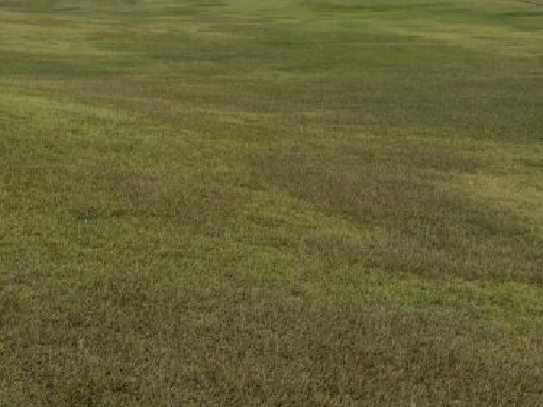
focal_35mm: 71
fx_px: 1113
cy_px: -107
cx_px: 235
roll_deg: +0.5
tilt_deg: +0.8
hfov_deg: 27.4
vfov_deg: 19.3
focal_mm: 5.96
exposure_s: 1/6329
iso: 50
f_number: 1.6
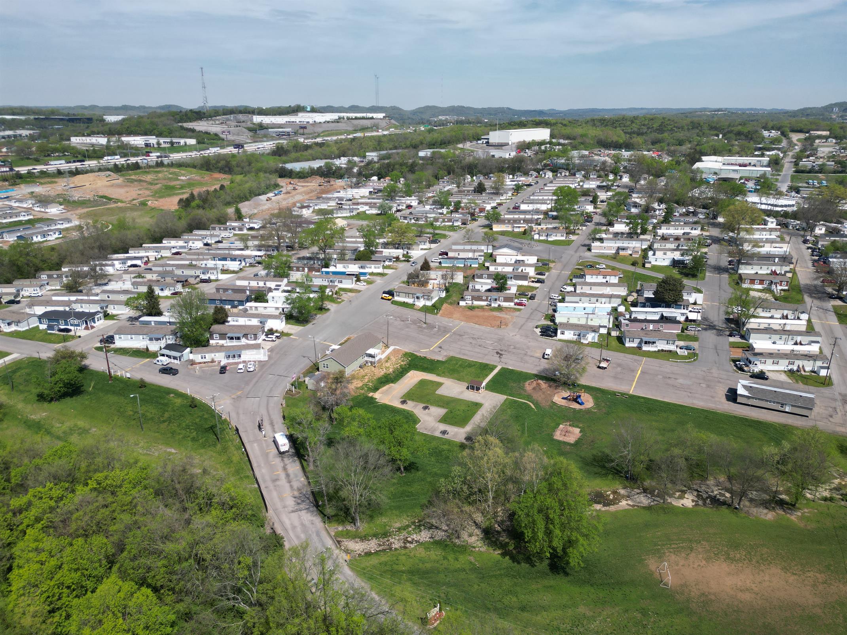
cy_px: 318
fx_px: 587
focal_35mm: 24
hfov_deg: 71.6
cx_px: 424
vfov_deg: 56.8
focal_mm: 6.72
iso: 110
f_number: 1.7
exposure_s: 1/3000
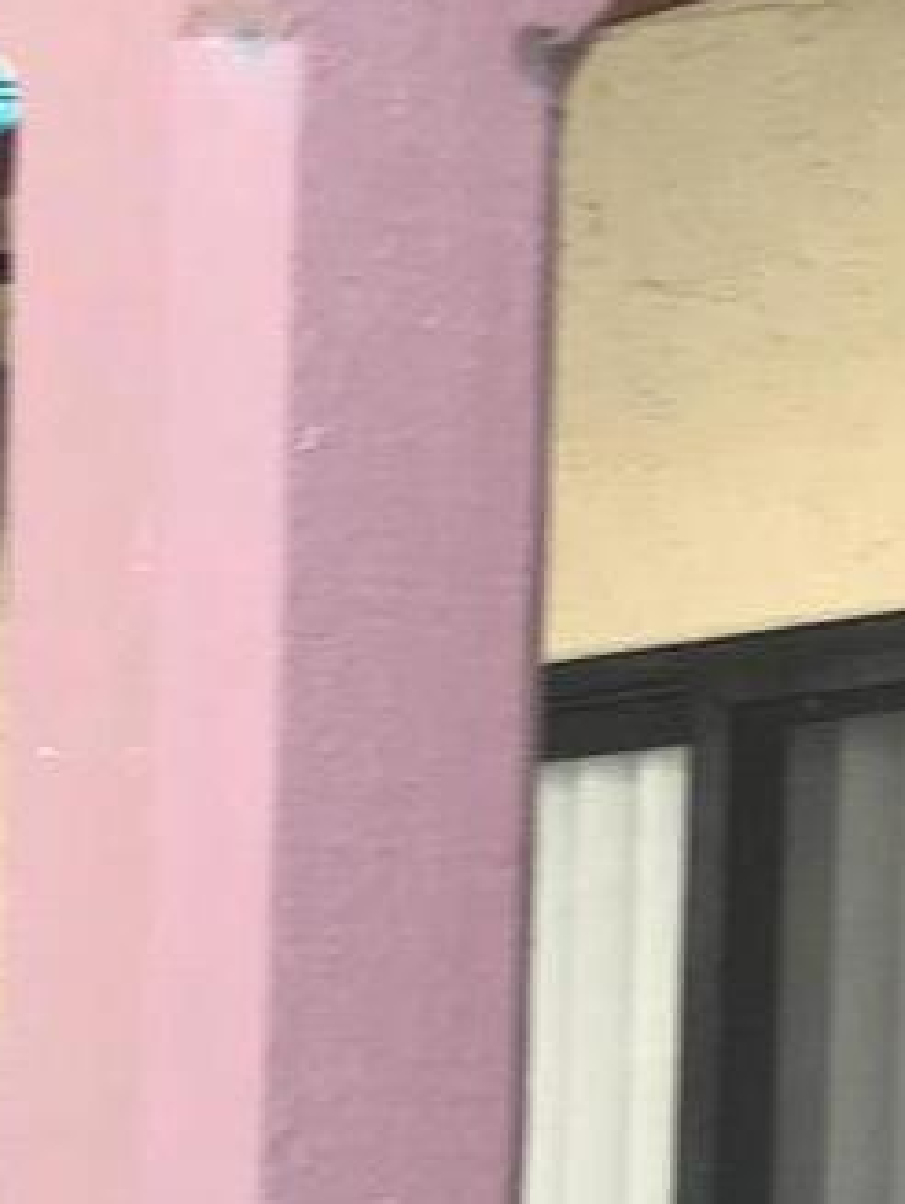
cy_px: 1837
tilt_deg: -2.6
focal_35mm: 171
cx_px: 169
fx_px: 5949
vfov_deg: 11.1
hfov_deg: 8.7
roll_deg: -0.9
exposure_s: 1/60
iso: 32
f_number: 1.8
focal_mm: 3.99
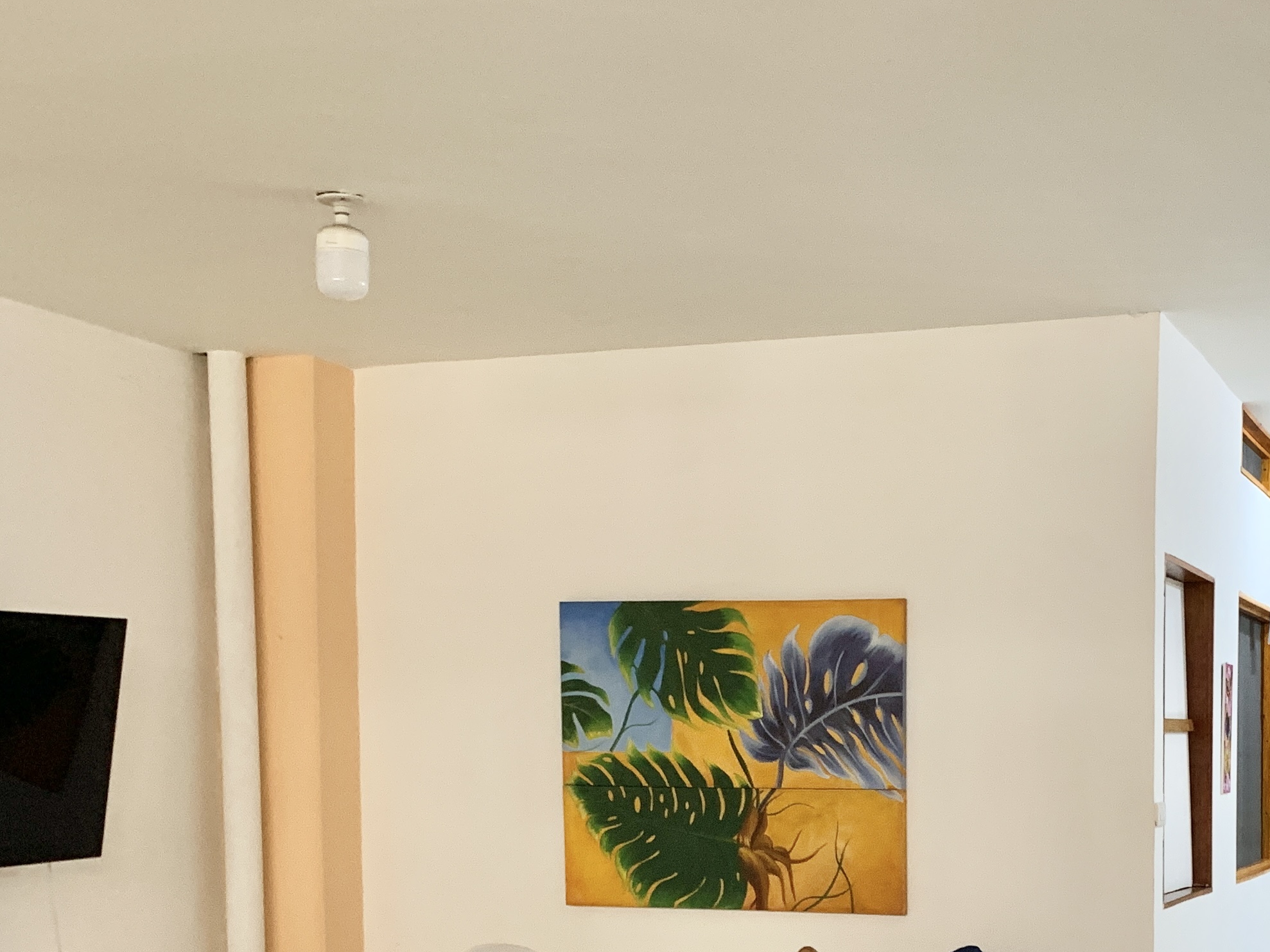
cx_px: 1027
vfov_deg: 26.3
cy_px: 920
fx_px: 1944
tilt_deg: -6.7
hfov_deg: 35.0
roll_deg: +2.0
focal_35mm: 53
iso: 160
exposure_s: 1/60
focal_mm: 4.25
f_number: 1.8
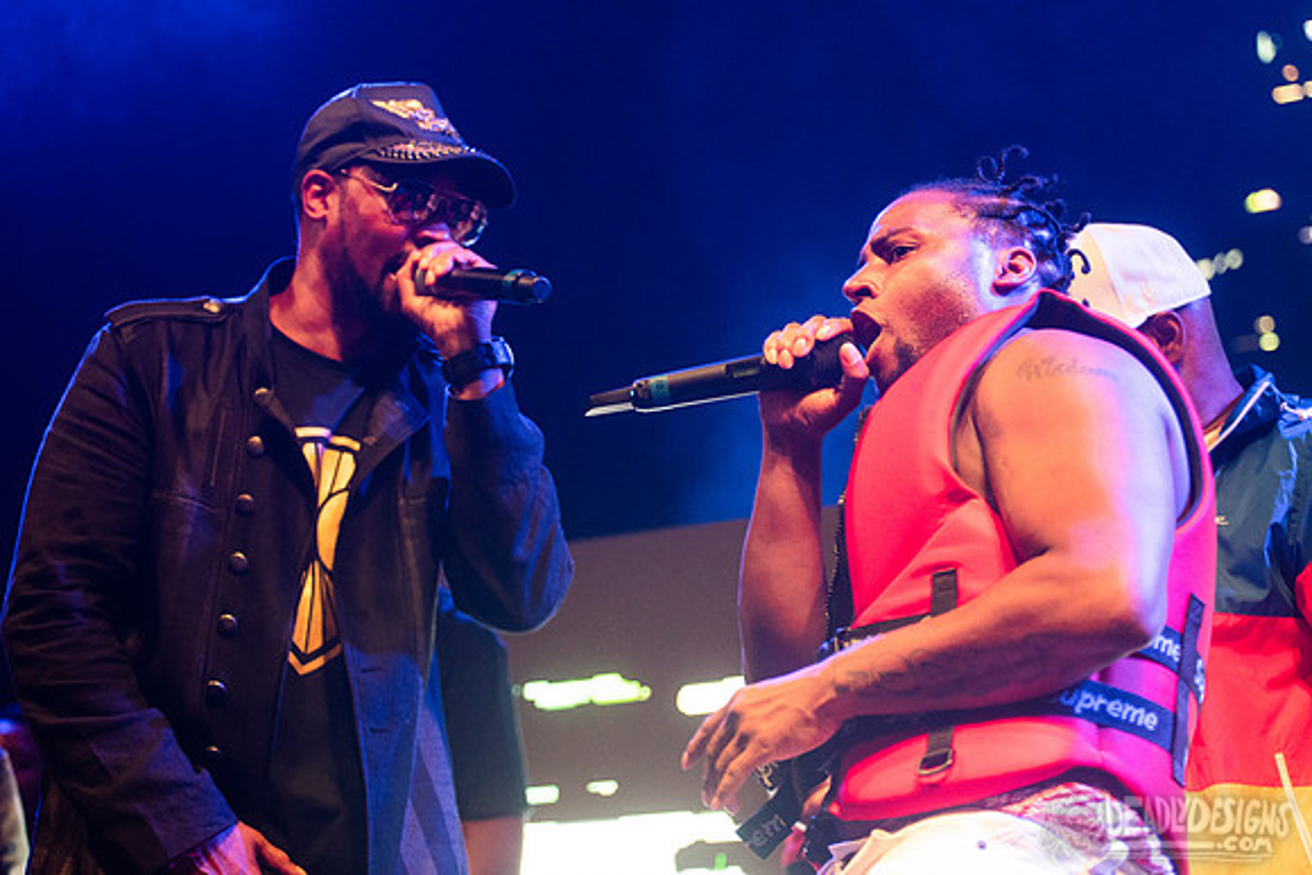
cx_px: 751
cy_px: 374
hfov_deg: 22.2
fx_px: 3337
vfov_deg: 14.9
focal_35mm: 92
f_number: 3.5
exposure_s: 1/250
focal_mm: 80
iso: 2000
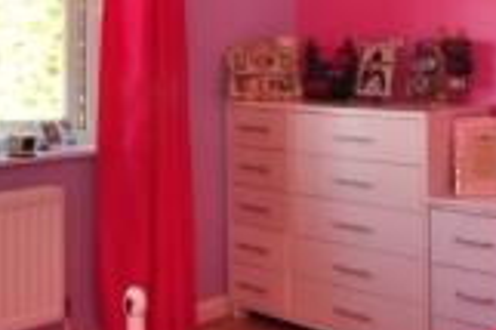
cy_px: 3
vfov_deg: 21.5
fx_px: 840
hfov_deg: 32.4
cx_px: 357
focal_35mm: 61
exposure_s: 1/6
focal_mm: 10
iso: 200
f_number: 11
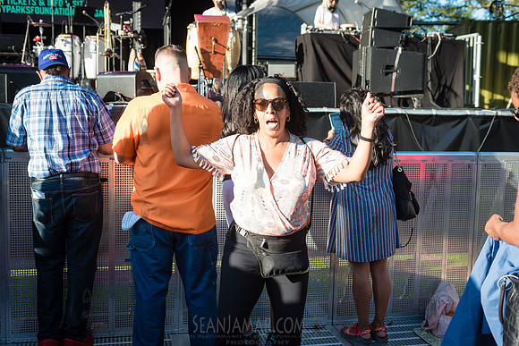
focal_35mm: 42
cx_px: 260
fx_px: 606
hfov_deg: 46.4
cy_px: 173
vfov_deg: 31.9
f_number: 4
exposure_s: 1/320
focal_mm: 42
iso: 200
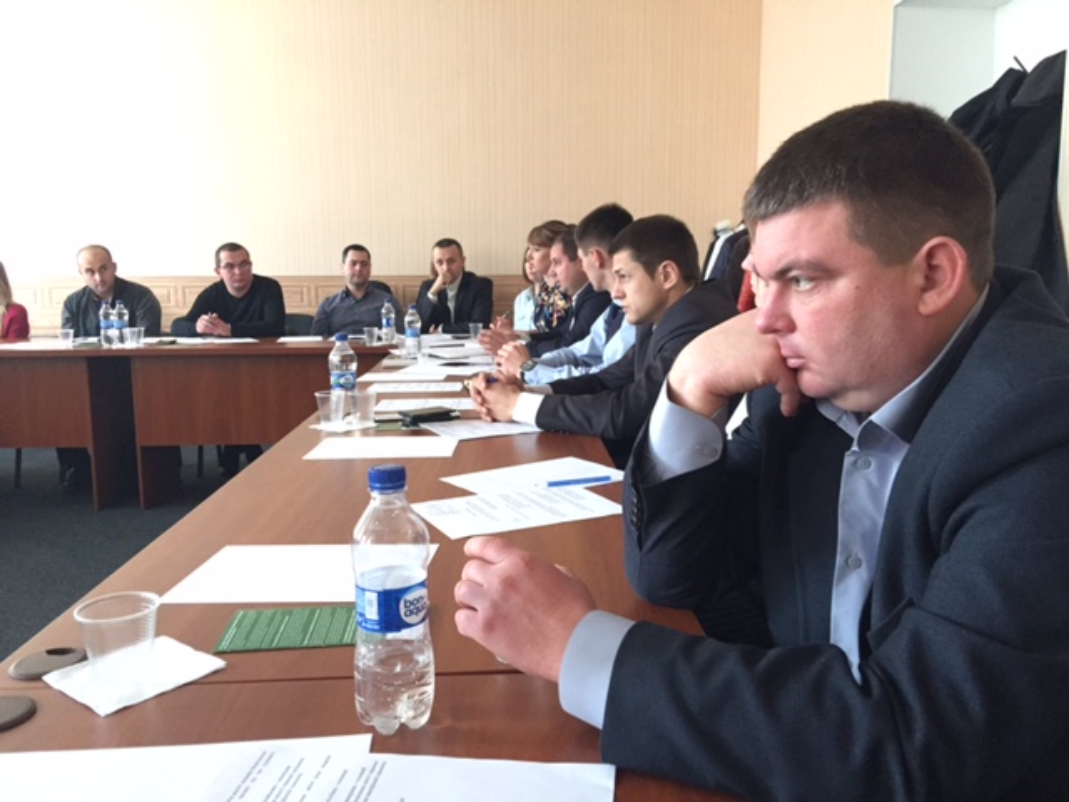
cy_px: 401
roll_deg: +1.1
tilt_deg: -7.2
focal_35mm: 29
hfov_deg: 61.7
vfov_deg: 48.2
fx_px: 896
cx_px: 534
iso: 320
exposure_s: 1/33
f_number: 2.2
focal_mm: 4.15
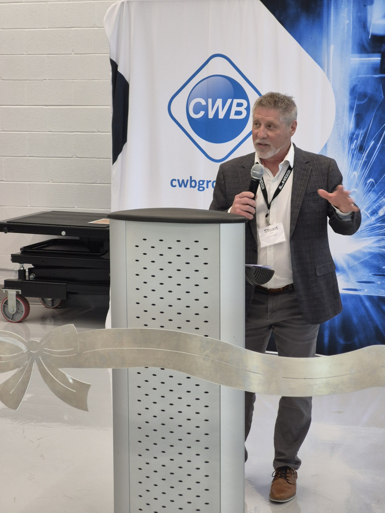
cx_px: 192
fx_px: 1023
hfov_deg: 21.3
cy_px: 256
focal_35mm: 69
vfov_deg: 28.2
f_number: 2.4
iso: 100
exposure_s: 1/60
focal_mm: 7
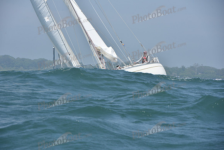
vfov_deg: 6.9
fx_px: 1245
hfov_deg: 10.3
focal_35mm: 200
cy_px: 75
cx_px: 112
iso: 320
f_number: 10
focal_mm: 200
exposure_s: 1/1000
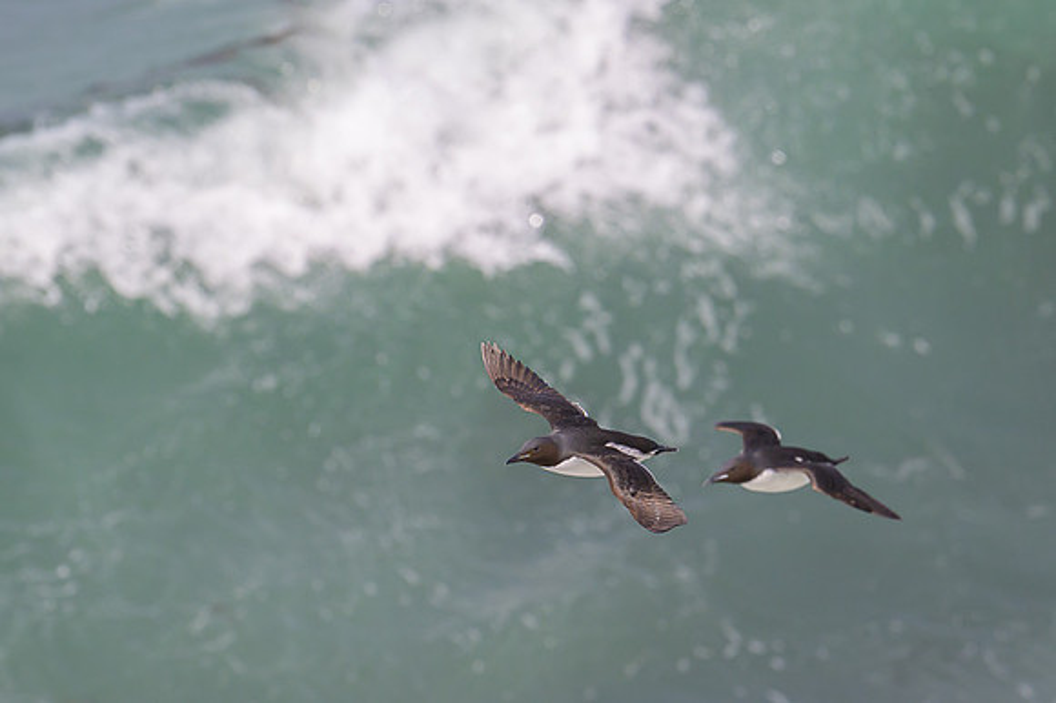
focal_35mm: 812
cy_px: 483
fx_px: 23817
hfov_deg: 2.5
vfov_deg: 1.7
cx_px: 541
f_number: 7.1
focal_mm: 560
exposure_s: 1/4000
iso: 640
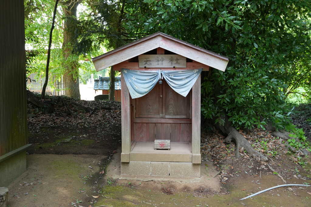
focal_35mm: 40
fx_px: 350
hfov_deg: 47.9
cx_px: 156
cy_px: 104
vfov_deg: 33.0
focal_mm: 27
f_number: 4.5
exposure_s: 1/160
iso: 640
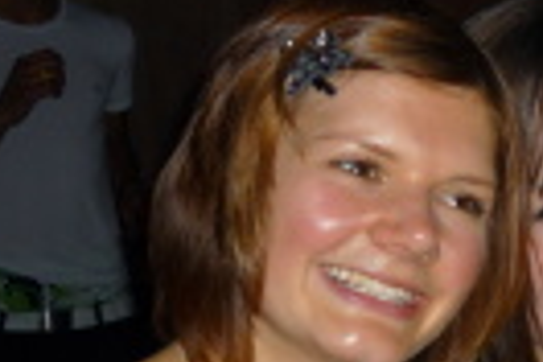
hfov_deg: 18.7
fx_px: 1569
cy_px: 292
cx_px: 625
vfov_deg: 13.1
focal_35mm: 104
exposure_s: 1/125
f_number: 2.8
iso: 100
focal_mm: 5.5
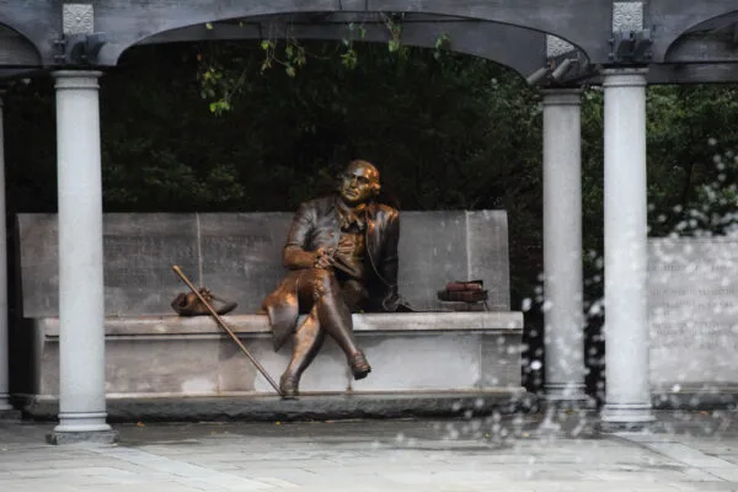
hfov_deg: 7.4
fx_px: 5688
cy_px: 246
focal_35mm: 278
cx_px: 369
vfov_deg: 5.0
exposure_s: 1/320
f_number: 5.6
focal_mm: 185
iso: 6400
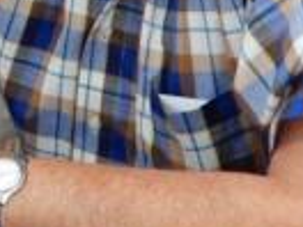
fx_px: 998
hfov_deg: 16.8
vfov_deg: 12.1
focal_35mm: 114
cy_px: -155
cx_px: -18
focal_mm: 5.4
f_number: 3.5
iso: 400
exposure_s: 1/20
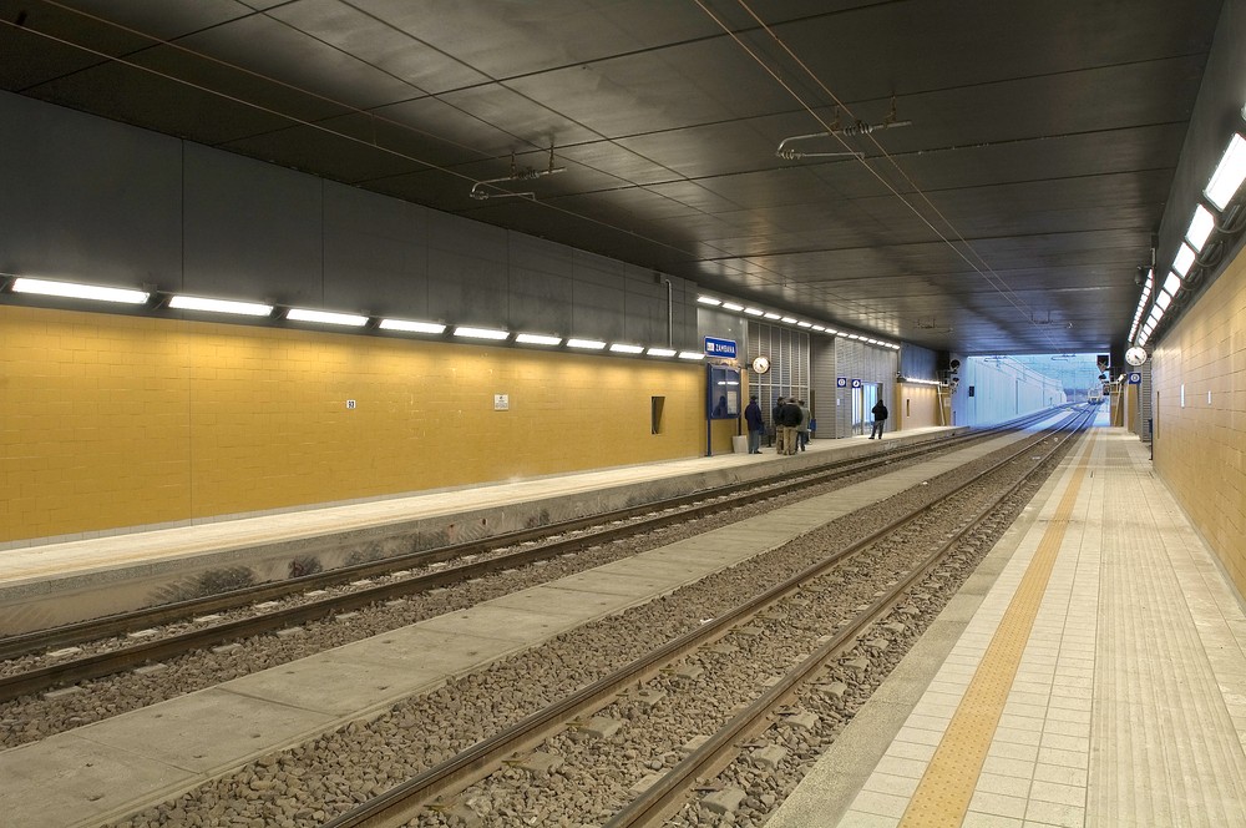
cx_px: 623
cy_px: 414
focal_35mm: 26
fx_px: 881
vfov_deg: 50.3
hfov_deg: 70.5
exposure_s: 1/2
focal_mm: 17
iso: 200
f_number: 11
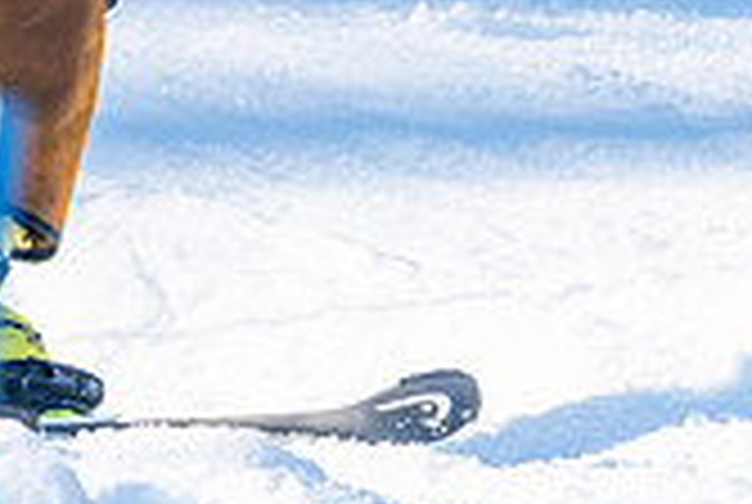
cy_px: 51
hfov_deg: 0.8
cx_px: 185
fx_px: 53654
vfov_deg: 0.5
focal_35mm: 2564
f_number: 8
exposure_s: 1/2000
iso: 1250
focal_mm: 560
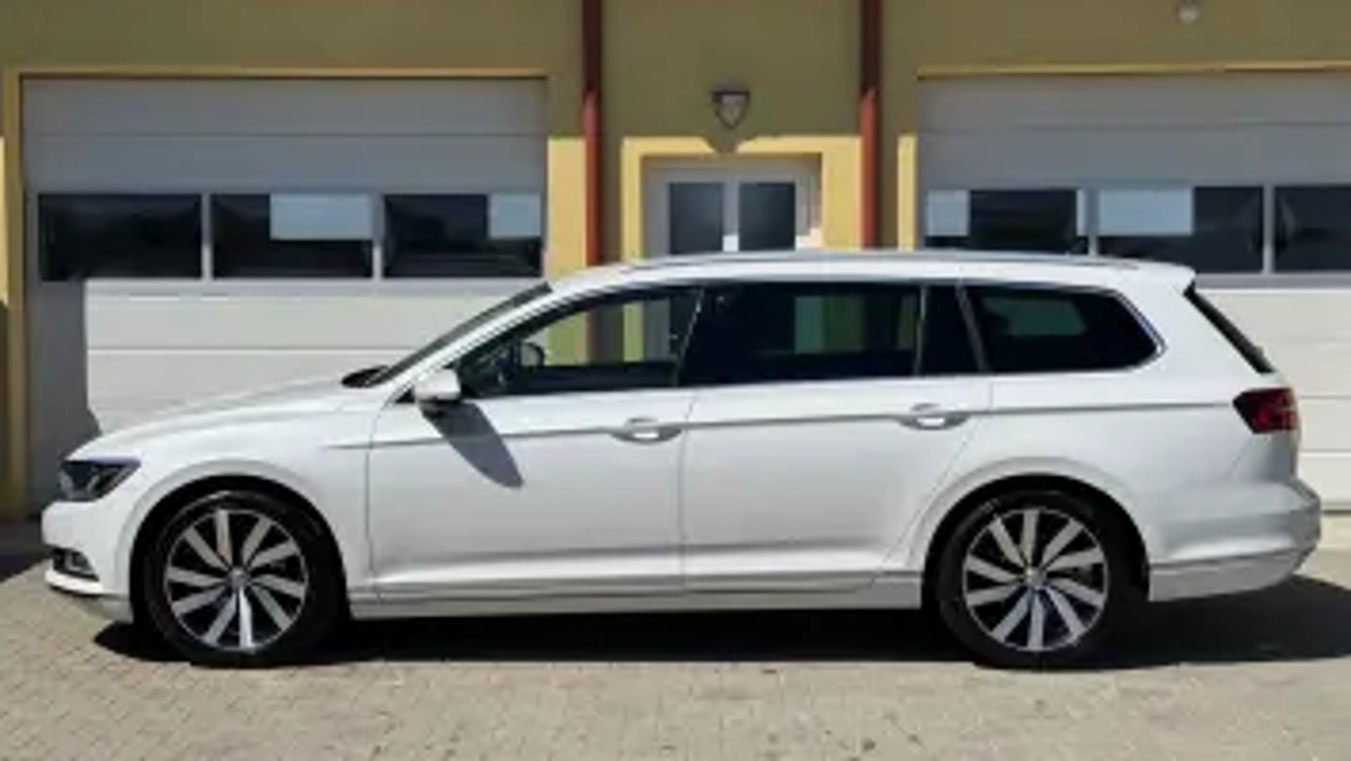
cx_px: 681
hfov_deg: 39.2
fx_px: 1899
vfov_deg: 22.7
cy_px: 400
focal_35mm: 53
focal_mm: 6.76
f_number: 1.78
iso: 64
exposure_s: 1/9901
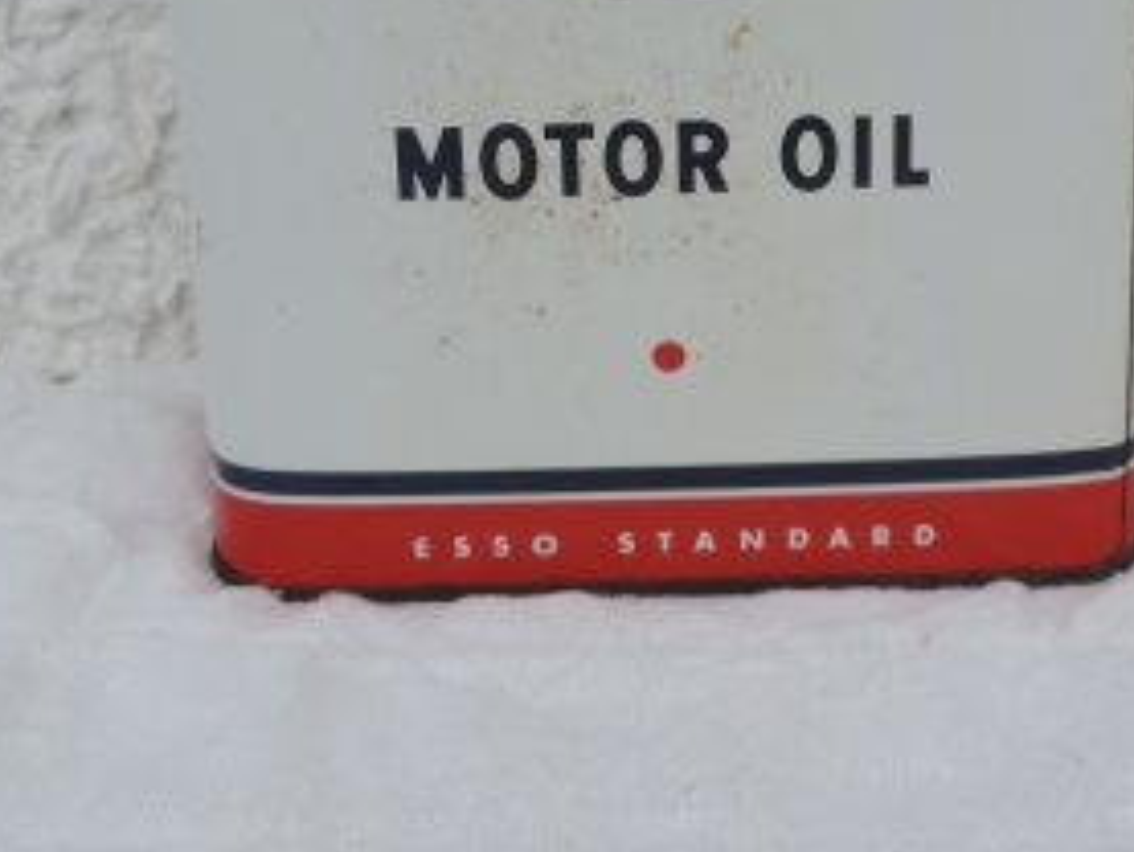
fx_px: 1704
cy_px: 8
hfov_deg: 36.7
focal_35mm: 52
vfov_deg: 26.6
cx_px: 647
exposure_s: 1/250
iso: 80
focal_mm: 4.3
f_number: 3
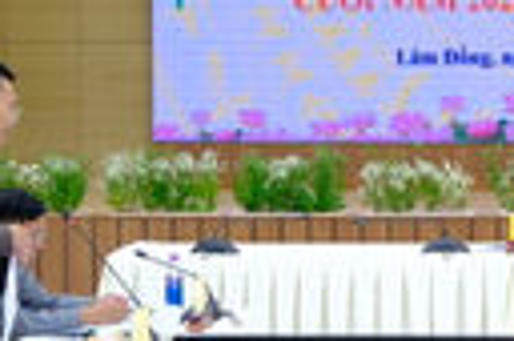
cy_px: 112
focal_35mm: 156
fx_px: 2224
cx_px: 530
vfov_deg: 8.8
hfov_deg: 13.0
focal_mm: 24.7
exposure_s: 1/100
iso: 800
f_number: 4
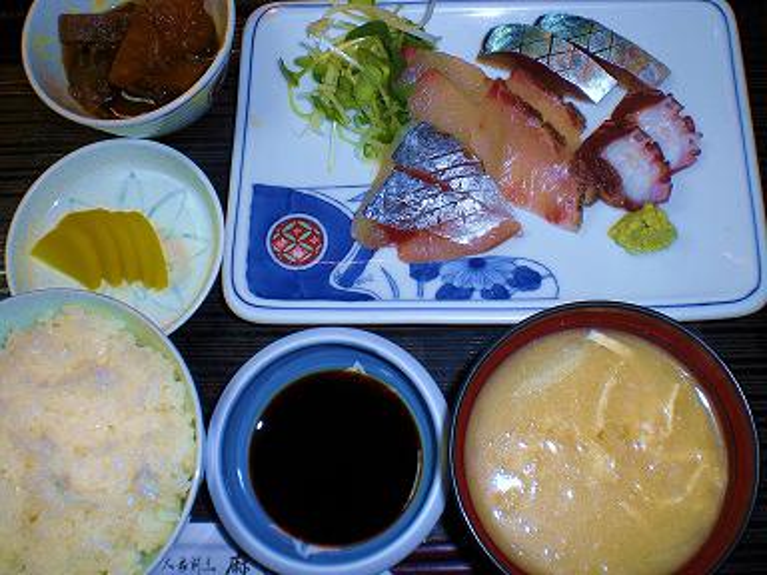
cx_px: 384
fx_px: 842
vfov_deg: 37.7
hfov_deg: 49.0
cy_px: 288
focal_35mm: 38
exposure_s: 1/30
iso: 50
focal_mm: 6.3
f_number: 4.4
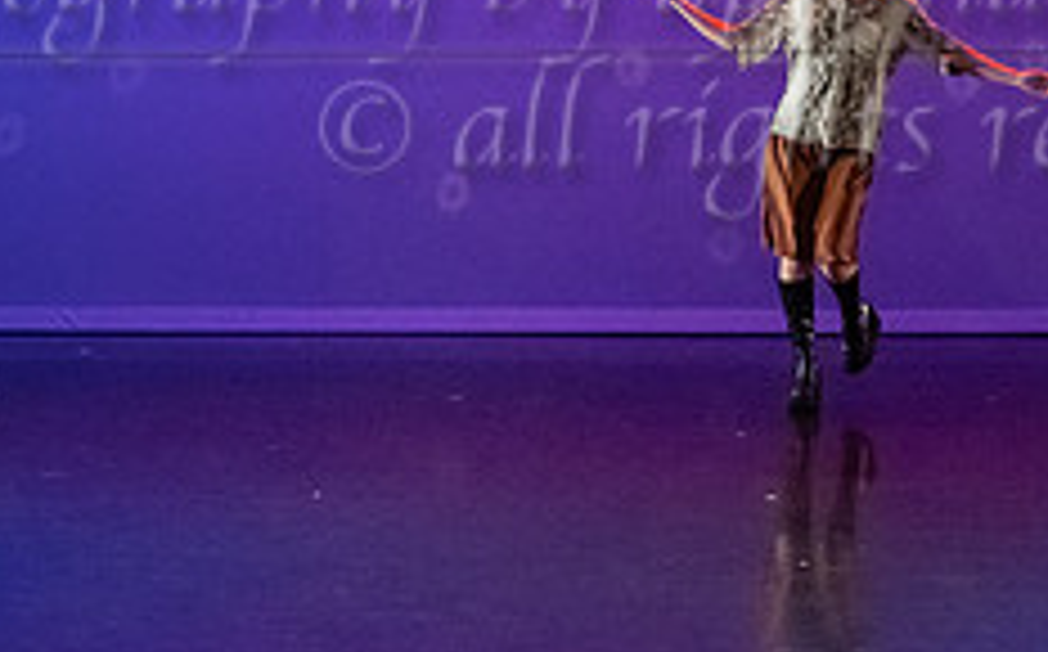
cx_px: 861
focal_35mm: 167
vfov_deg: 7.8
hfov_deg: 12.5
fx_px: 4764
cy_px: 47
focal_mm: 63
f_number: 5.6
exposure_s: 1/400
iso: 4000
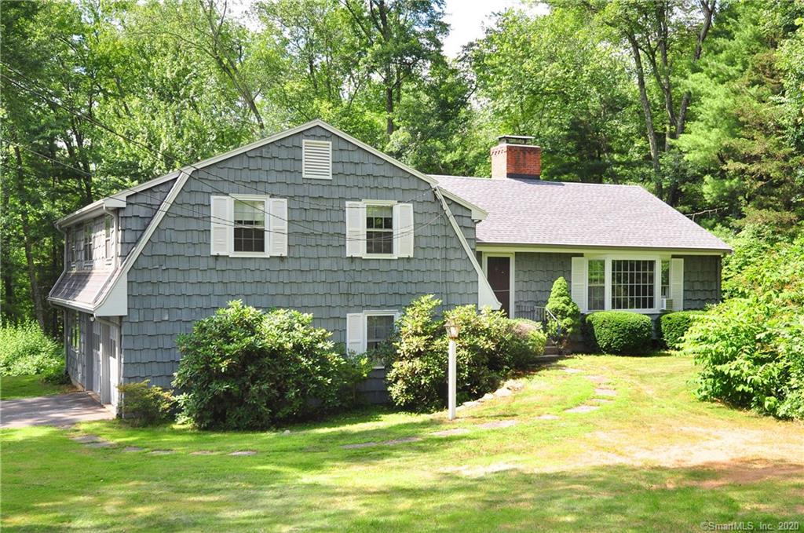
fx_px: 669
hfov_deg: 62.0
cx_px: 402
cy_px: 266
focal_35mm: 30
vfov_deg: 43.5
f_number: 7.1
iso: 400
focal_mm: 20
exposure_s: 1/320
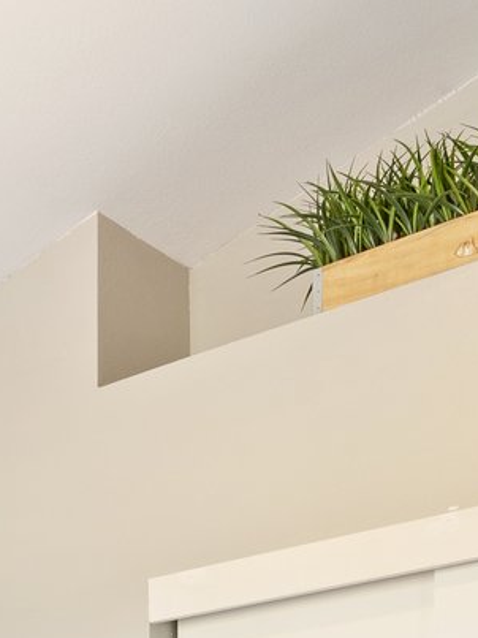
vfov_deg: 19.6
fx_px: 1529
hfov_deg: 16.8
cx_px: -136
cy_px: 1030
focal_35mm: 83
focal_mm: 17
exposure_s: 1/2.5
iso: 400
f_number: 8
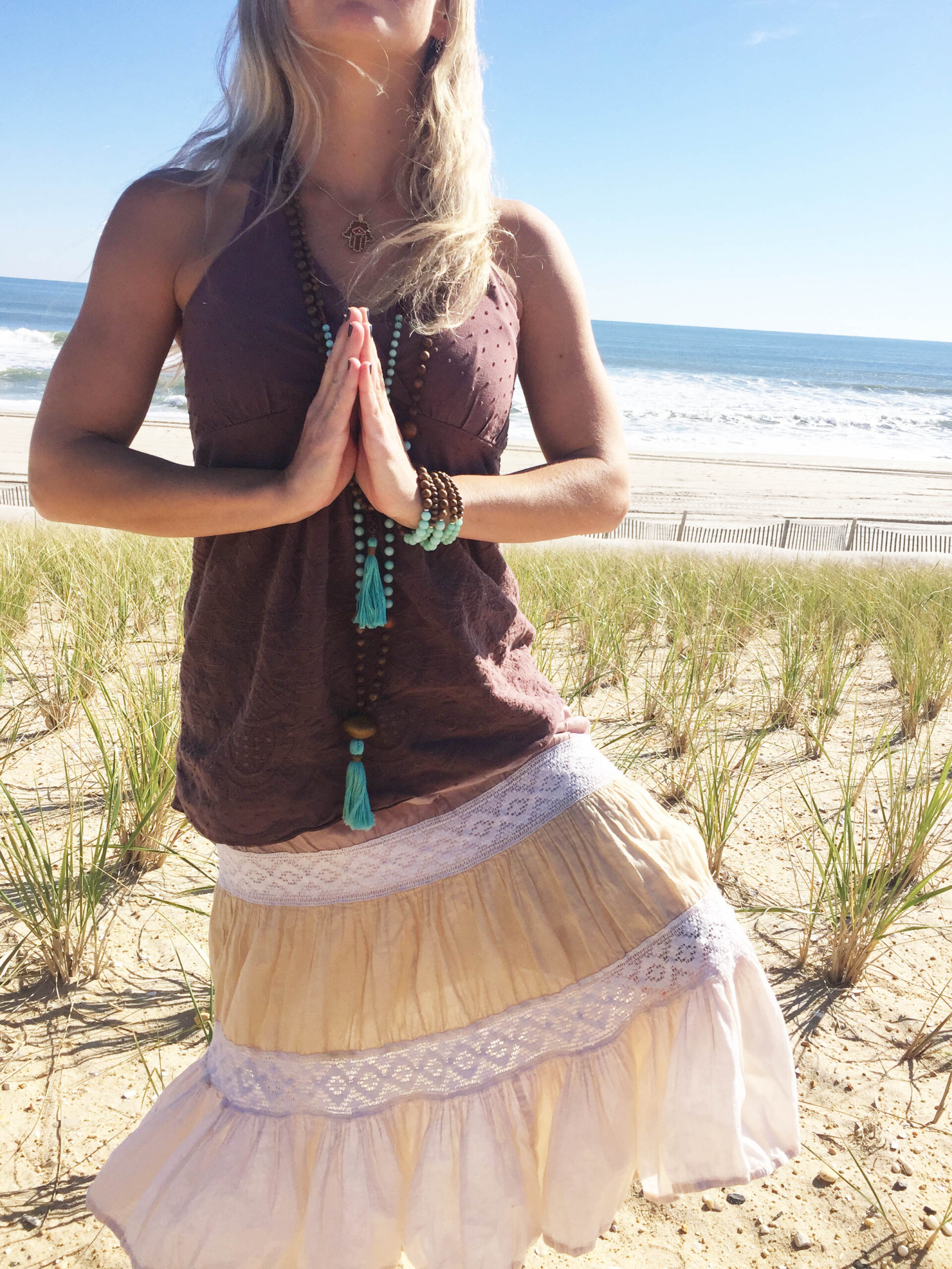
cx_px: 476
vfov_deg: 61.7
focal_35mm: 29
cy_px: 634
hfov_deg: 48.2
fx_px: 1063
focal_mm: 4.15
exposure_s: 1/2825
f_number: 2.2
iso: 32
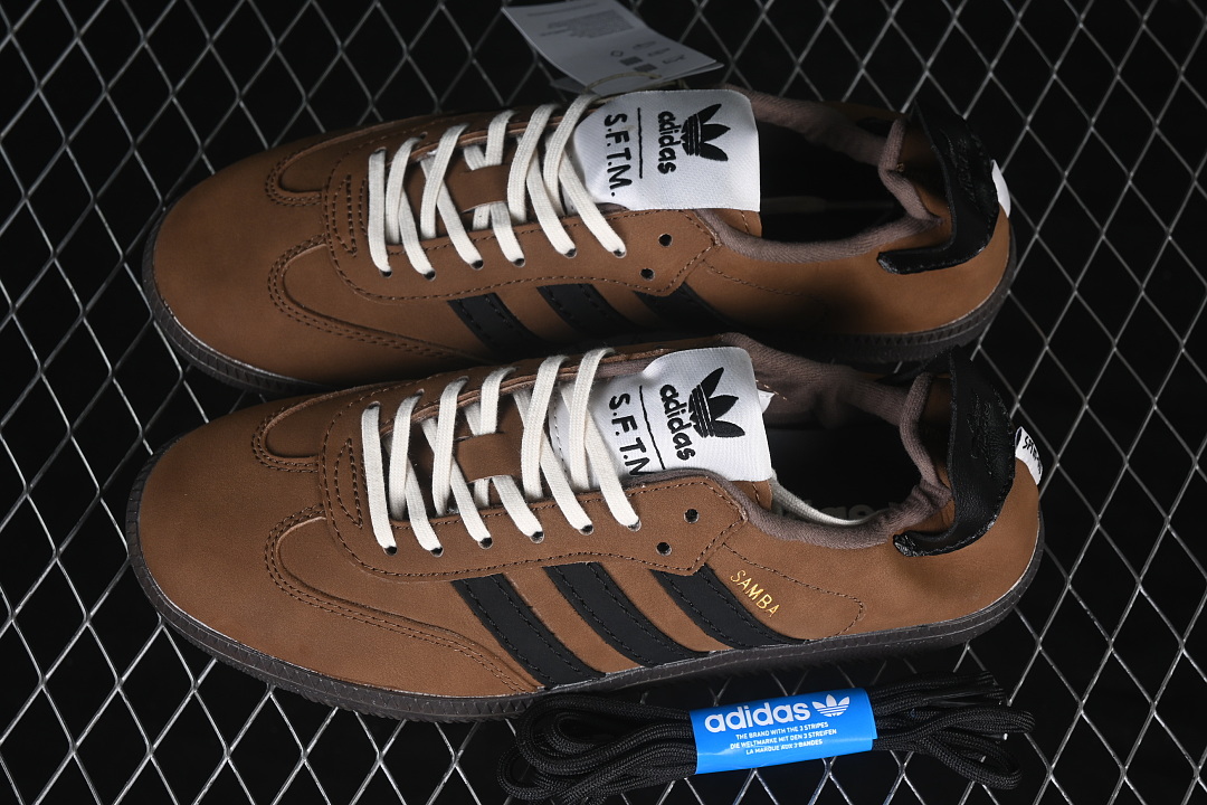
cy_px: 402
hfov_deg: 27.0
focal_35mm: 75
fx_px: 2514
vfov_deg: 18.2
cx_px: 604
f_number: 7.1
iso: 160
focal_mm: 50
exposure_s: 1/60
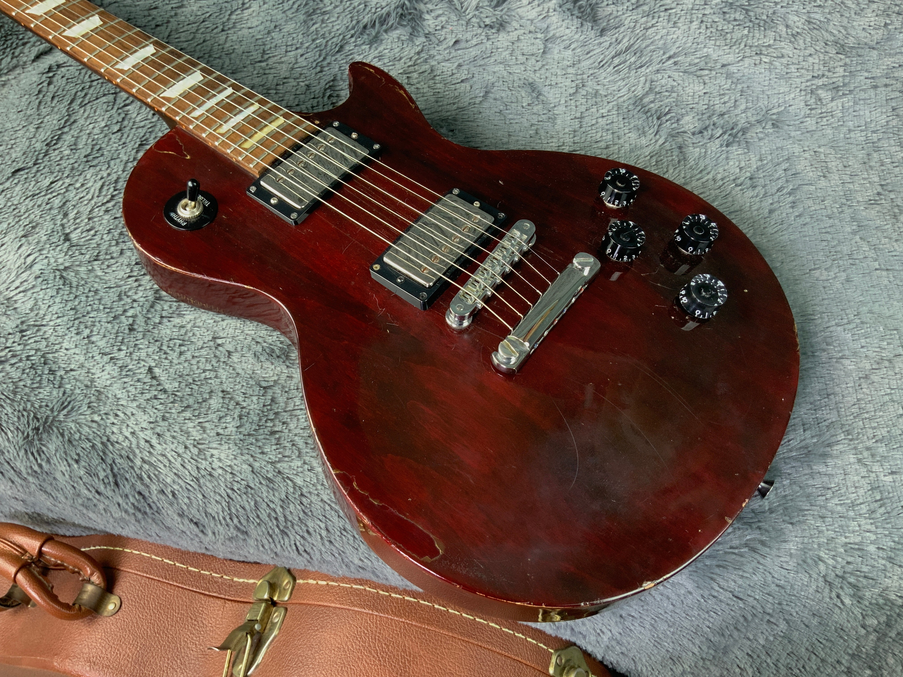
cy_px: 338
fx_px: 756
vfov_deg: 48.2
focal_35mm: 29
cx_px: 452
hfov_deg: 61.7
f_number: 1.8
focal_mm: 3
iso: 200
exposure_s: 1/50
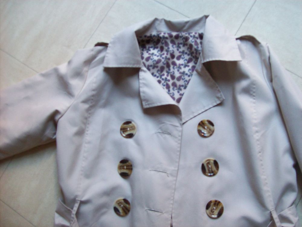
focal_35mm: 36
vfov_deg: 39.7
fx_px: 314
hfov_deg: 51.4
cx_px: 151
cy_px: 114
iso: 160
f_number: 2.7
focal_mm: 6
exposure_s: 1/13.7
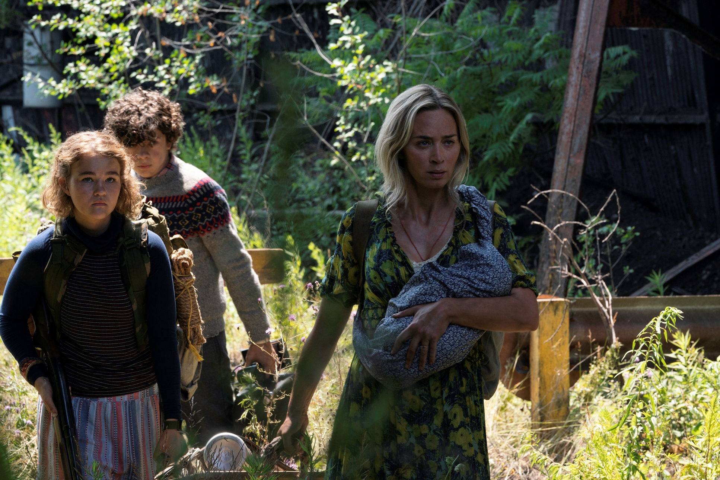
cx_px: 360
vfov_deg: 10.0
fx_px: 2740
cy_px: 240
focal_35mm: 137
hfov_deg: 15.0
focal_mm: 137
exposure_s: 1/160
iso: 500
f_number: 13
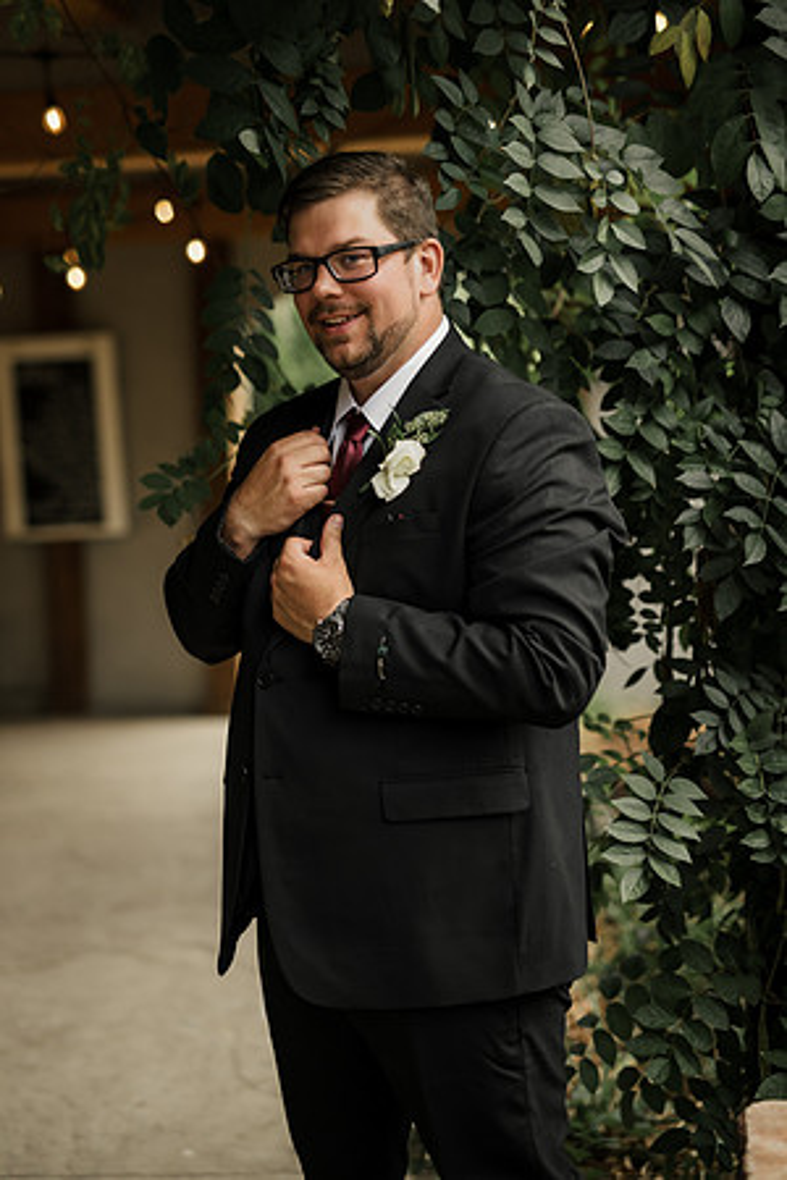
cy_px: 590
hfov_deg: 27.0
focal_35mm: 50
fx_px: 1639
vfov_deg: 39.6
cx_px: 394
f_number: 1.8
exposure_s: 1/200
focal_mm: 50
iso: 100
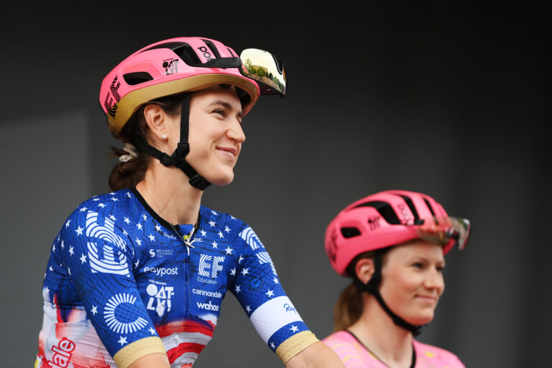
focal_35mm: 165
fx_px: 2530
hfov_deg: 12.5
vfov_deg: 8.3
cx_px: 276
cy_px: 184
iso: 800
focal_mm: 165
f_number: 3.2
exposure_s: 1/800
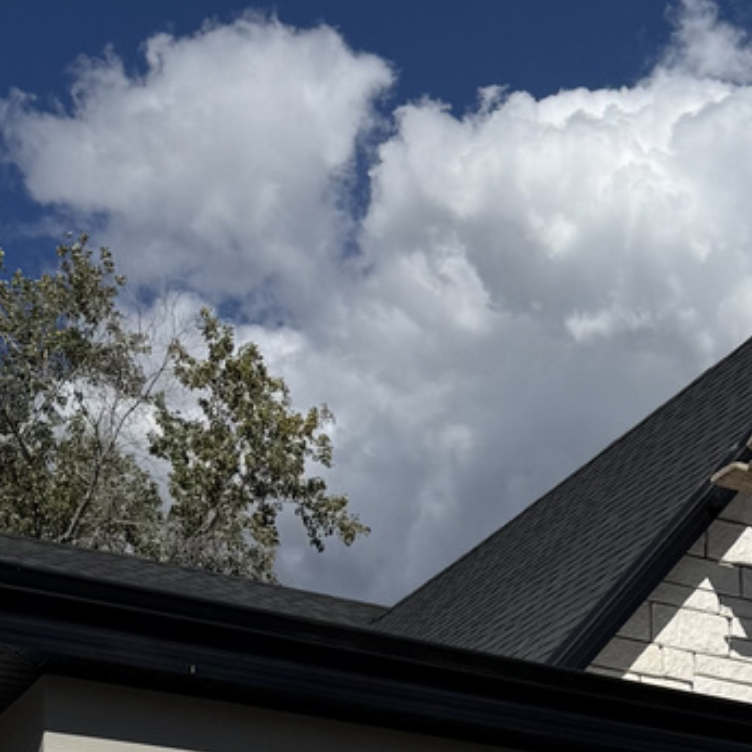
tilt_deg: +2.7
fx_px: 2310
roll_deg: +0.6
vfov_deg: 16.2
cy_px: 1266
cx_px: 839
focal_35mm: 94
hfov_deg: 17.8
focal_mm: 6.76
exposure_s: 1/11905
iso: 80
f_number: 1.78
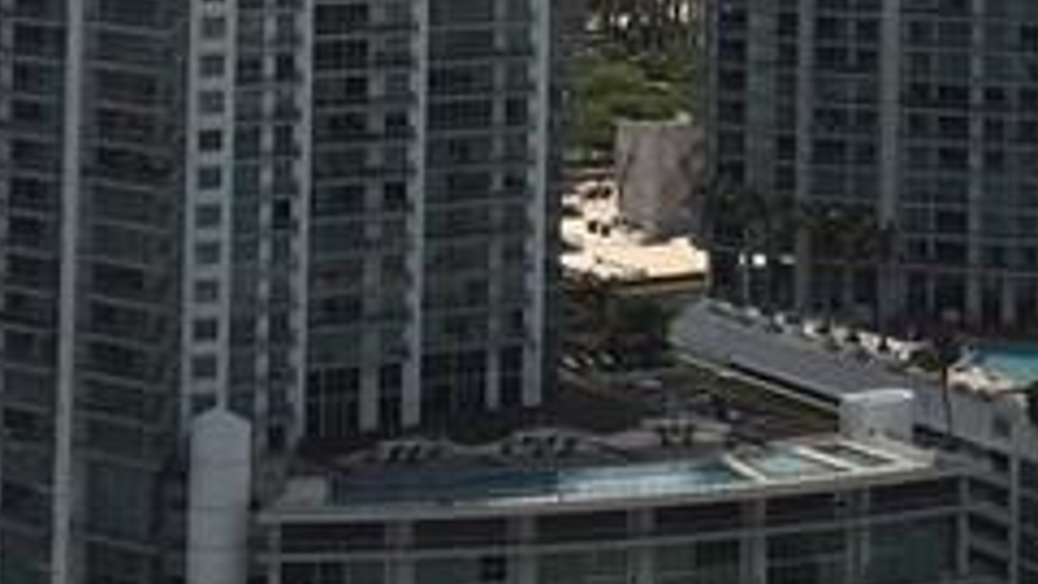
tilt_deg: +3.0
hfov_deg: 15.9
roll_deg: -1.7
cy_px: -567
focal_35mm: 135
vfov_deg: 8.5
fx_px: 3716
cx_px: 662
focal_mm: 4.15
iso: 32
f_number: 2.2
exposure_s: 1/3300
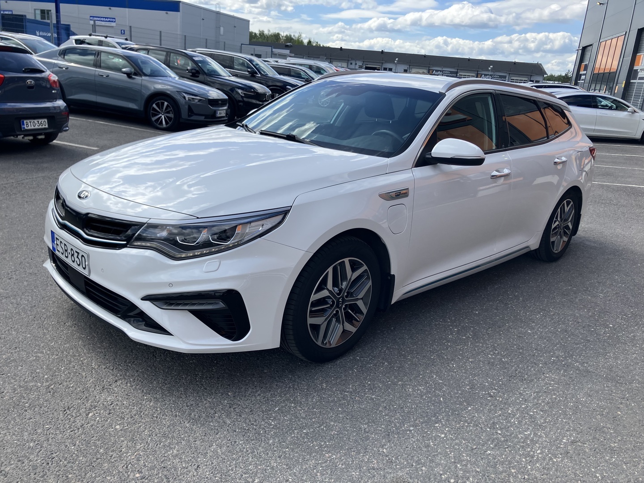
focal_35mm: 28
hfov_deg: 63.4
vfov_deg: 49.7
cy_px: 242
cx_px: 322
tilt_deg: -14.3
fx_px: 521
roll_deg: -4.6
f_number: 1.8
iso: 32
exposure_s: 1/1156
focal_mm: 3.99
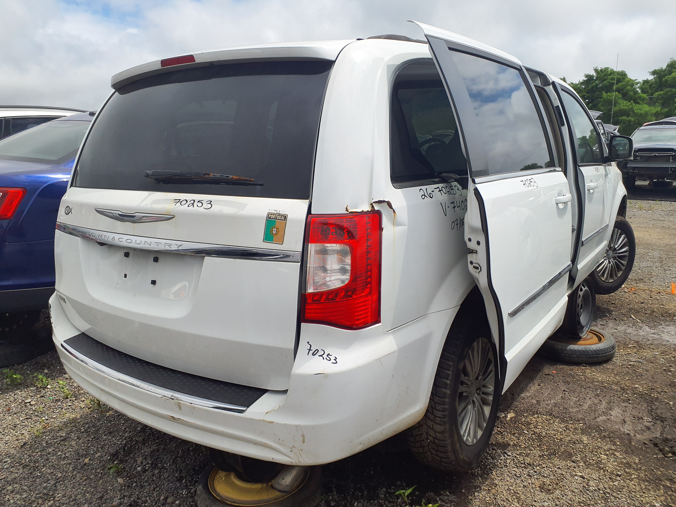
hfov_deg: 65.3
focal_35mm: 27
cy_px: 254
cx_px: 338
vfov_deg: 51.4
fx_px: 527
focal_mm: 3.58
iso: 40
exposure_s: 1/2712
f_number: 1.9
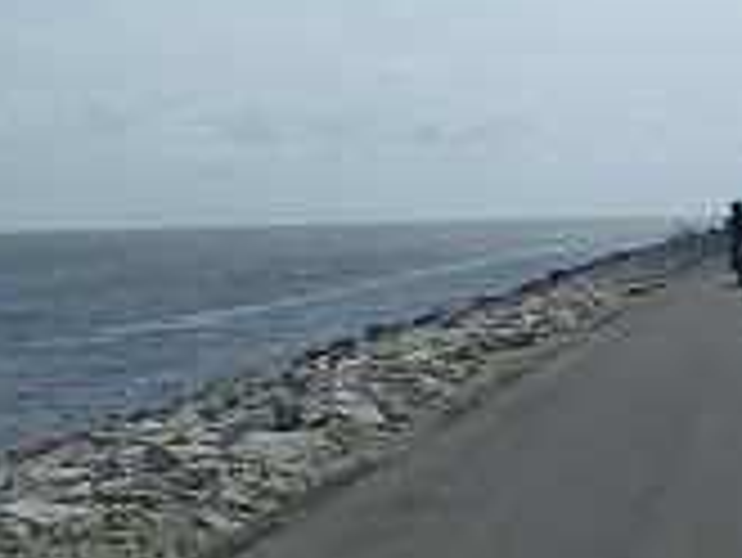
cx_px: 785
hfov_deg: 21.7
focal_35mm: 86
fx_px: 1845
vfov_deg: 17.2
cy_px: 288
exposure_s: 1/1600
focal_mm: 6.2
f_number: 4.3
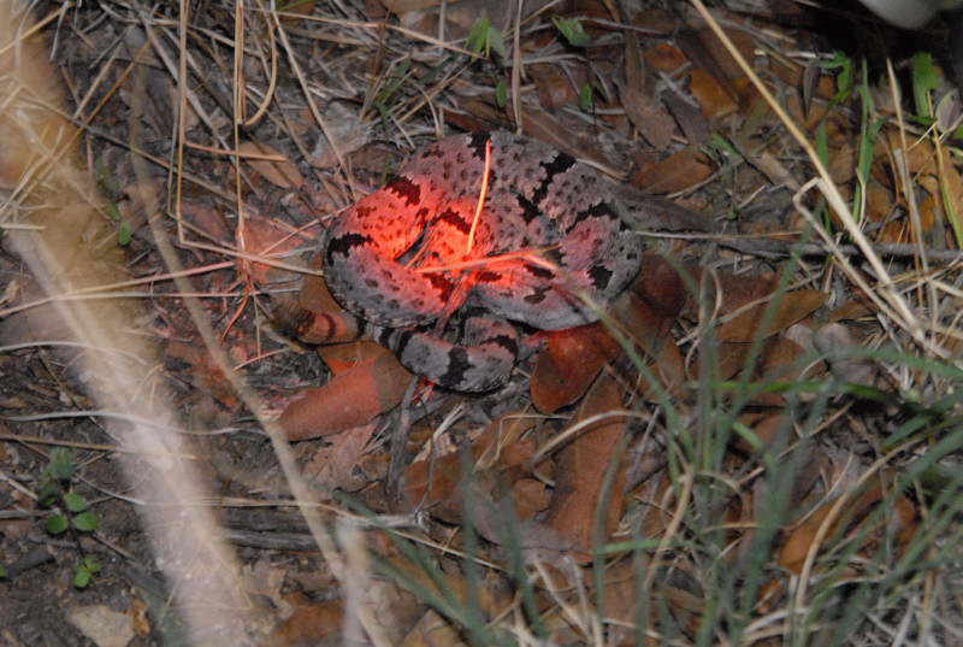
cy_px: 324
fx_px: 3016
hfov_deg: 18.1
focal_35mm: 112
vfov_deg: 12.2
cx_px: 482
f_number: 5.6
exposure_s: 1/30
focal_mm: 75
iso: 1600
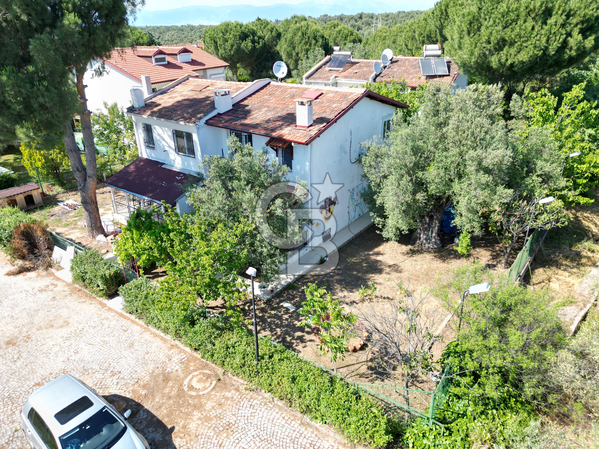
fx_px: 415
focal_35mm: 24
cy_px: 224
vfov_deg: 56.8
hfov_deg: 71.6
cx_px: 300
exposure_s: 1/1000
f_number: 1.7
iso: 110
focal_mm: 6.72
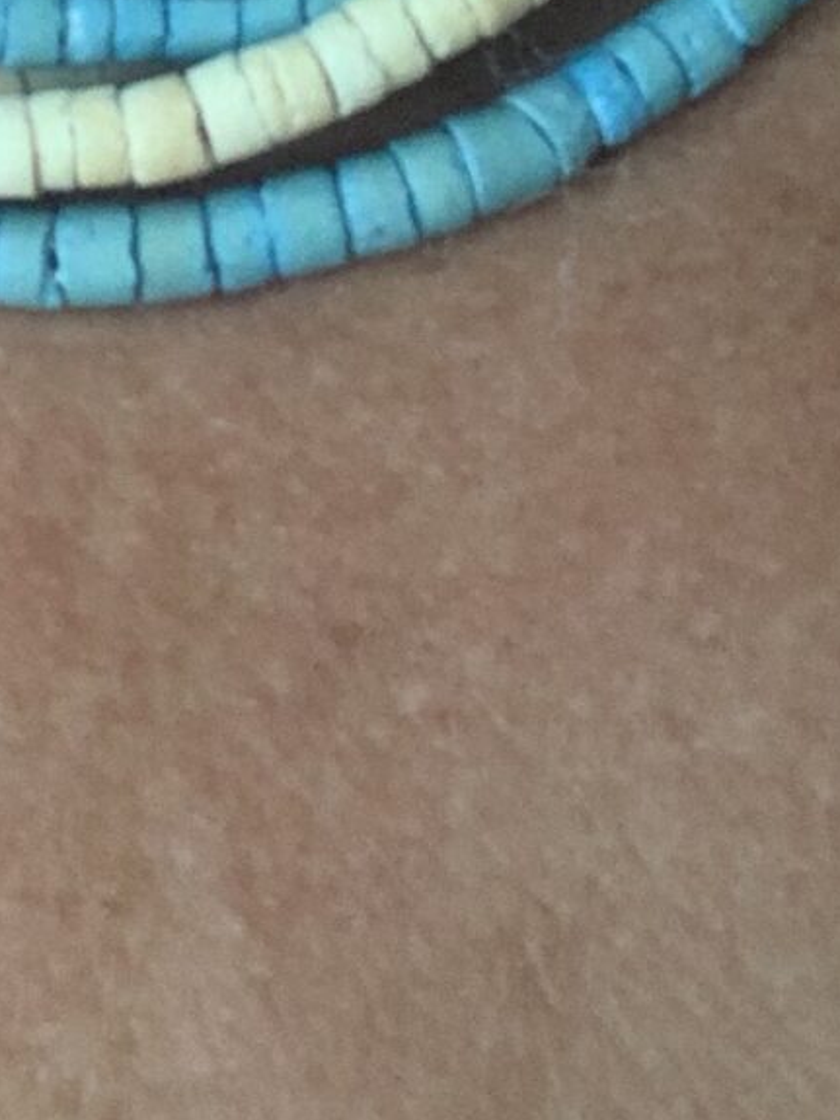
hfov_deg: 12.7
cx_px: -101
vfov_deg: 16.3
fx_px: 3690
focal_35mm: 114
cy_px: -339
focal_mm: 2.87
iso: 320
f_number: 2.2
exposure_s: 1/53
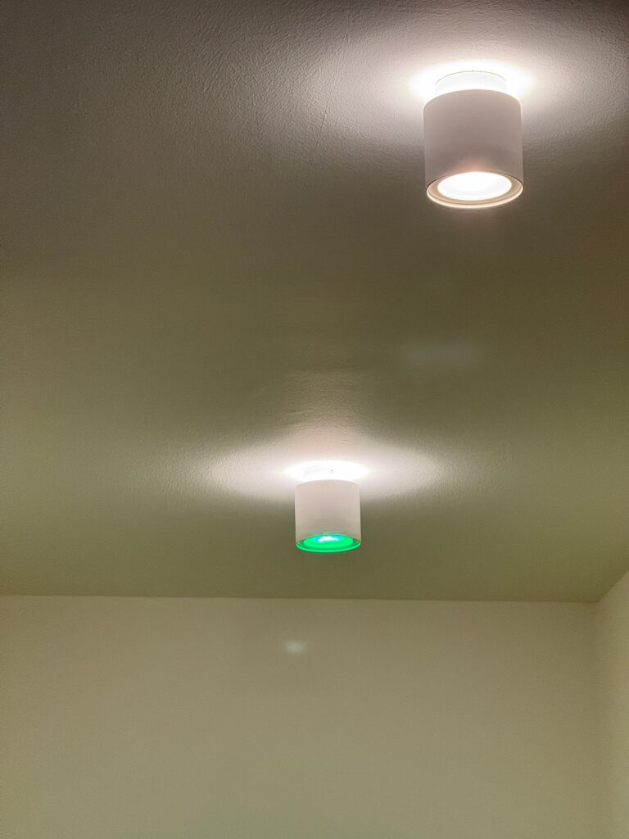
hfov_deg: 12.3
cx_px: 314
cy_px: 420
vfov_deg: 16.4
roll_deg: +0.4
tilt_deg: +16.7
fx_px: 2907
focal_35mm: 120
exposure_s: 1/50
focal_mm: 15.66
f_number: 2.8
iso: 250
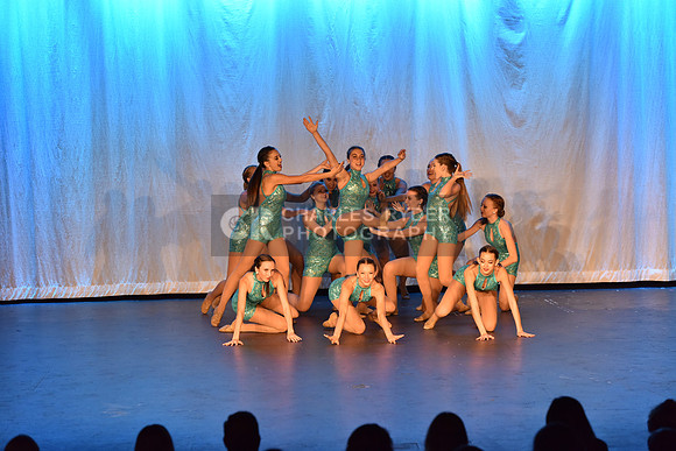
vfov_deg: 11.0
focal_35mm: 125
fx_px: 2348
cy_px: 226
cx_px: 338
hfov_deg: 16.4
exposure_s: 1/250
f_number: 3.5
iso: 2000
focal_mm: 125
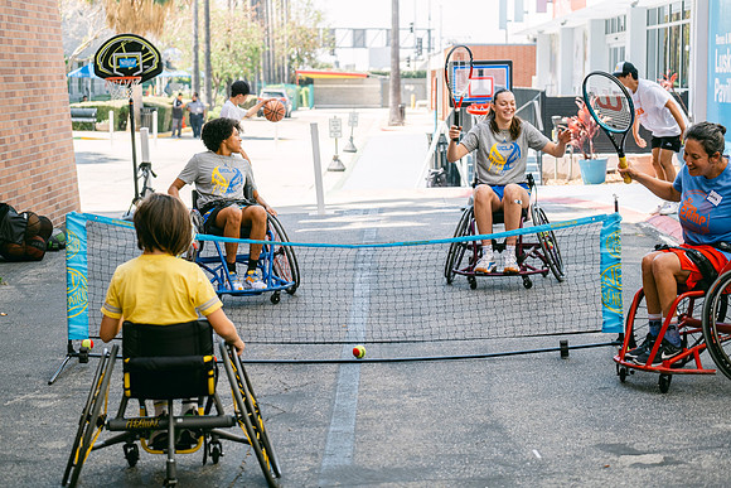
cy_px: 244
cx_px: 366
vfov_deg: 18.2
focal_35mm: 75
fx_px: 1523
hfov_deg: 27.0
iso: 160
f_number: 2.8
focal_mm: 50
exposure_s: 1/550
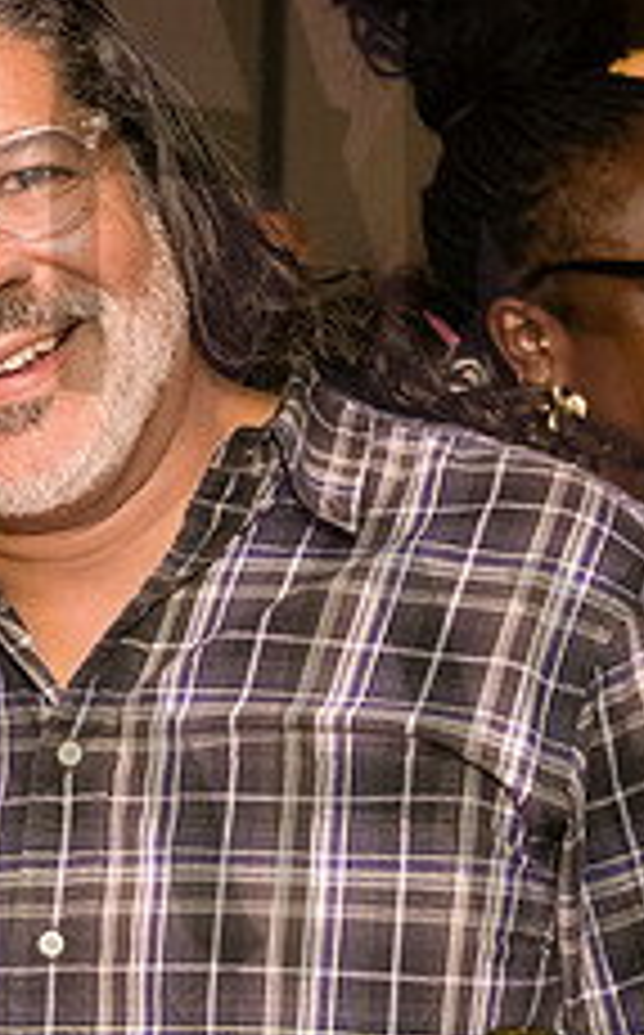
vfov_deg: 18.6
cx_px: -187
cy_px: 642
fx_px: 3157
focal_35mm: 112
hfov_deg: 11.4
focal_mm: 35
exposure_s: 1/200
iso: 3200
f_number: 4.5
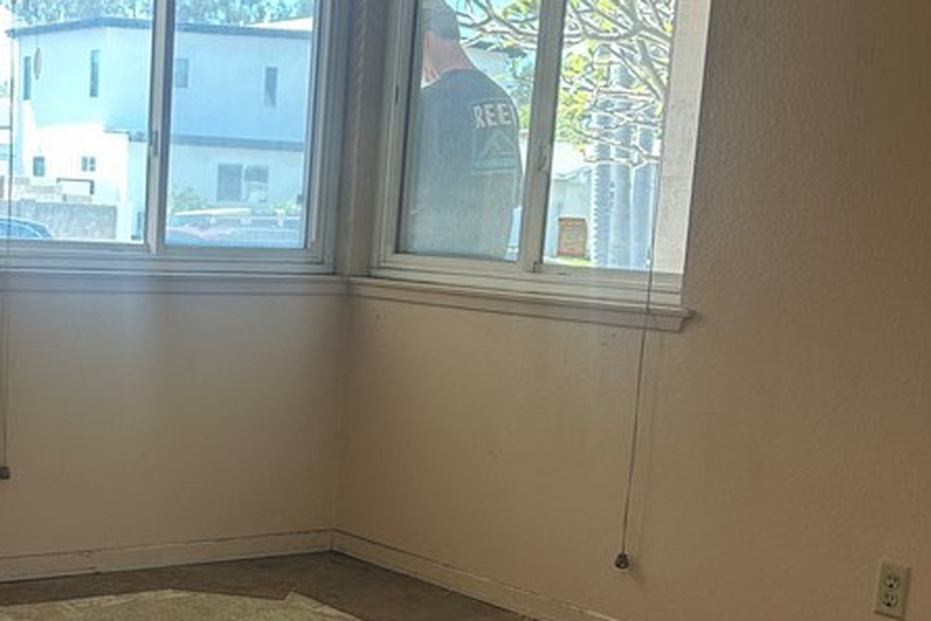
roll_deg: -2.4
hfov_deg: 31.3
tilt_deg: -11.0
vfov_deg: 21.7
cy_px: 465
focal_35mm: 62
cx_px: 152
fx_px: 1603
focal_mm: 5.7
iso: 64
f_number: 1.5
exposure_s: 1/120
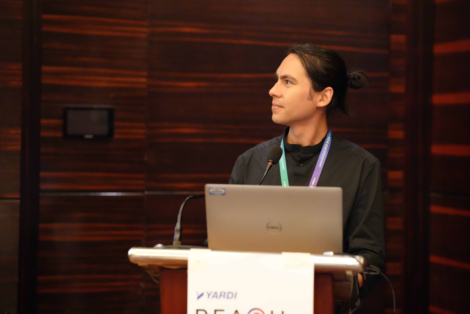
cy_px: 157
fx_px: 1110
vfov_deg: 16.1
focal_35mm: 85
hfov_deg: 23.9
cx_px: 235
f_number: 2.2
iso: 12800
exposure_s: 1/100
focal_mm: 85
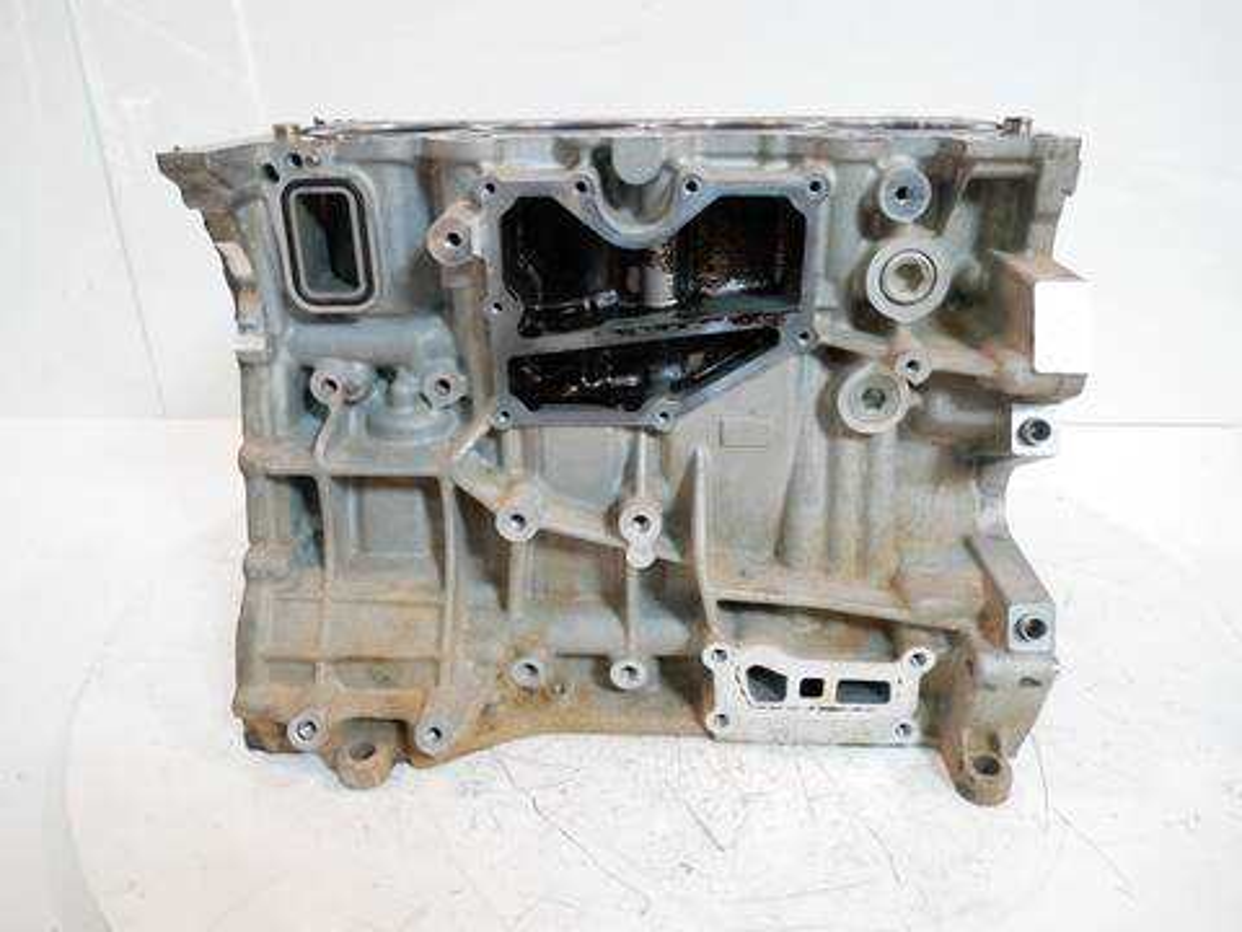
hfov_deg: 71.6
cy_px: 466
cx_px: 621
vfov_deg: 56.8
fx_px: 861
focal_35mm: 24
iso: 400
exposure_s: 1/60
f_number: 3.5
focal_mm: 12
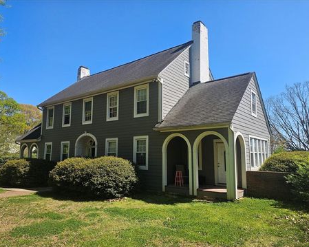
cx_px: 158
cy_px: 128
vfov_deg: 56.8
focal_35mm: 25
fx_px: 229
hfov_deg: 68.1
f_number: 1.7
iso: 10
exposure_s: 1/529
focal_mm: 6.3
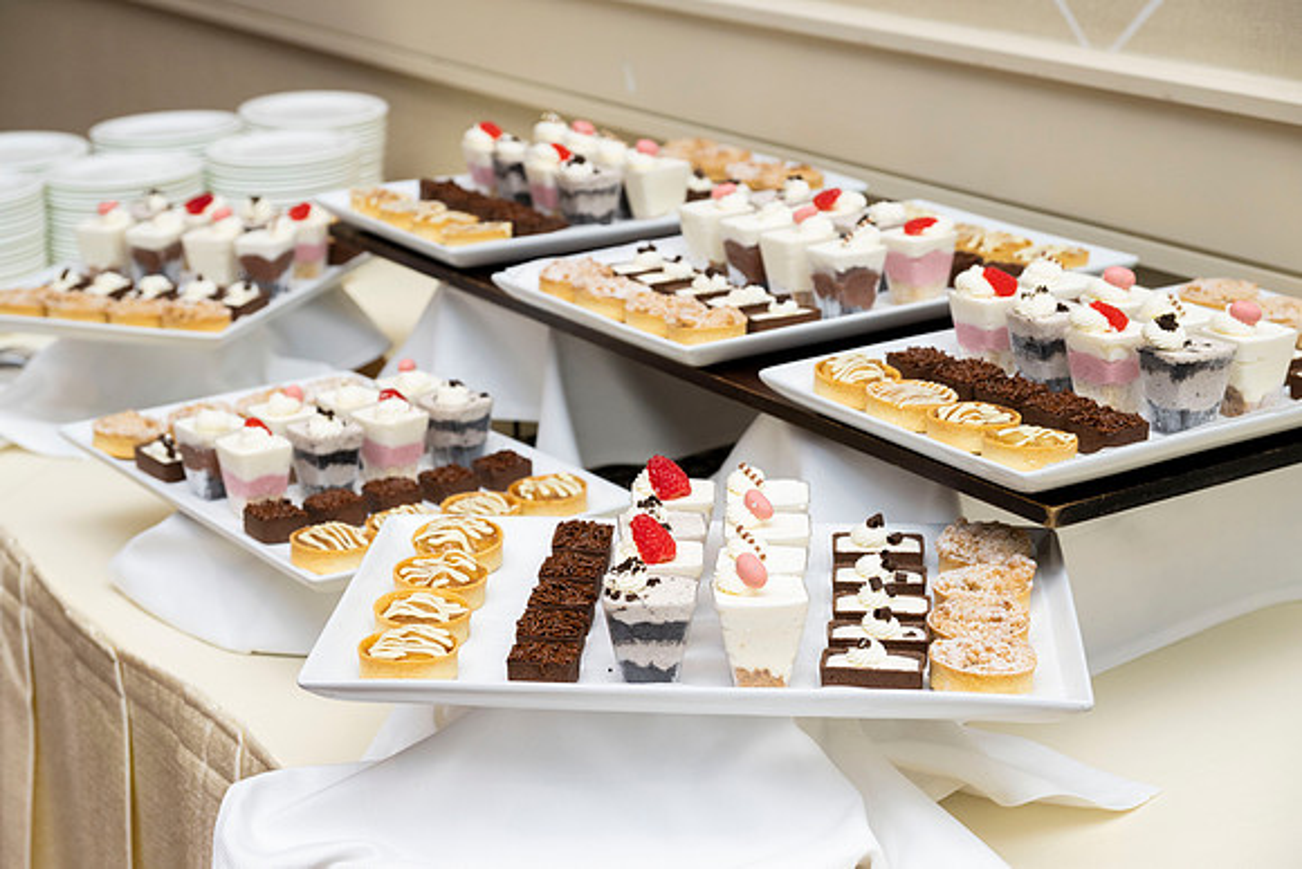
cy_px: 434
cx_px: 651
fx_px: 2207
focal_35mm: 61
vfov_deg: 22.3
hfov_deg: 32.9
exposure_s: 1/125
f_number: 5.6
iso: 1000
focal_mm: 61
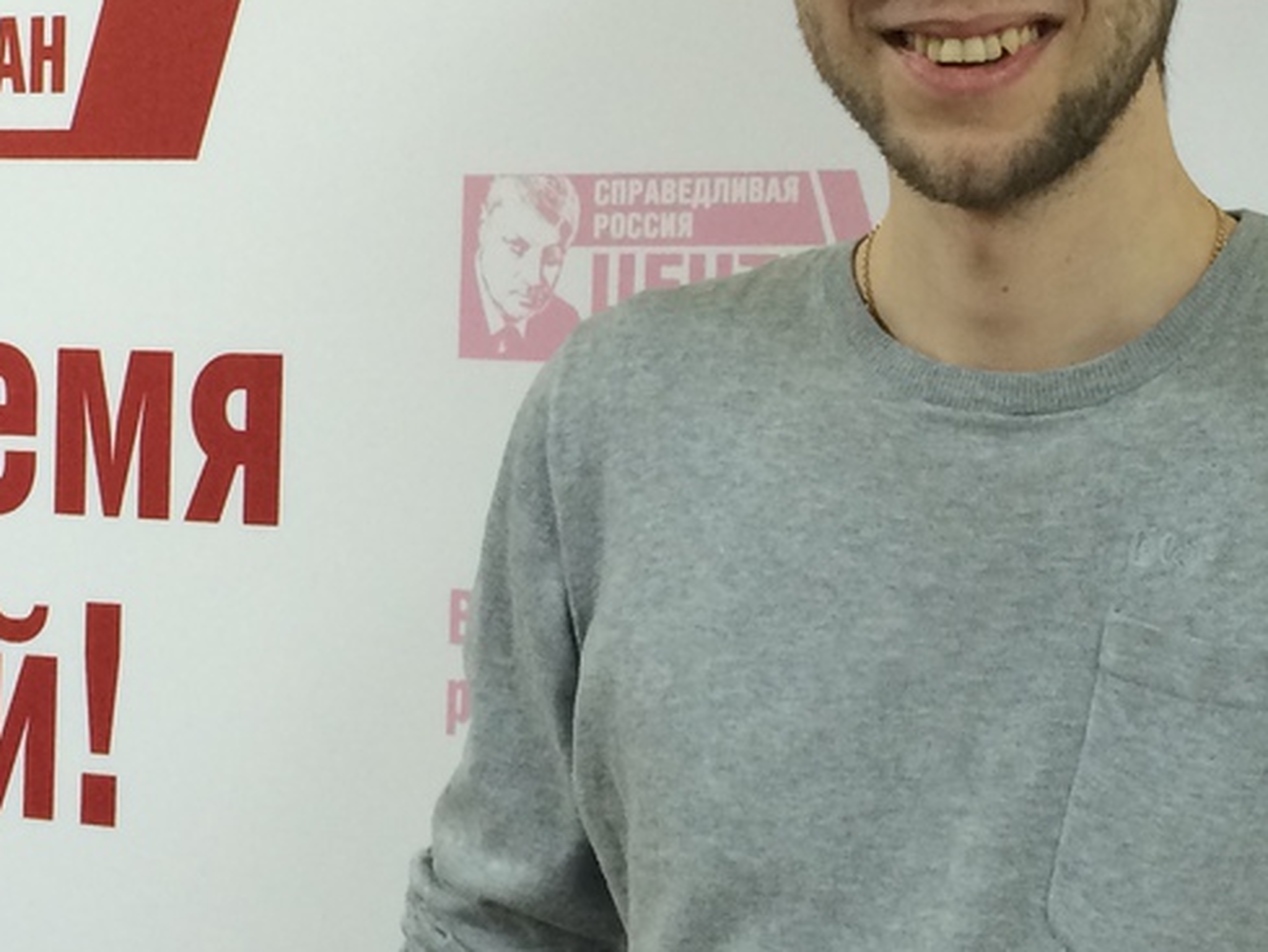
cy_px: 157
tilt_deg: -6.3
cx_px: 897
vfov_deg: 16.5
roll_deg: -1.4
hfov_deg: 21.9
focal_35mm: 89
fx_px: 3261
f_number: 2.2
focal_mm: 4.15
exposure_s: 1/33
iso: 64
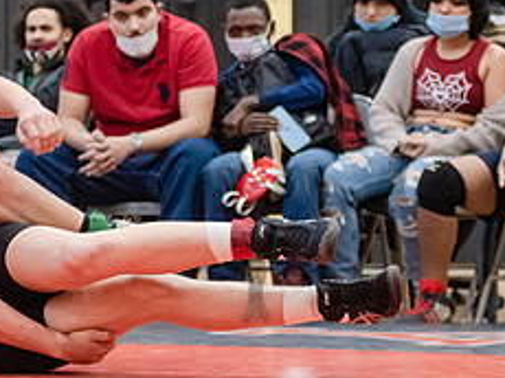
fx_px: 3396
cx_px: -29
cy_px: 177
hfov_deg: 8.4
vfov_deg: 6.4
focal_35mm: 233
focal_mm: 80
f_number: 3.5
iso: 4000
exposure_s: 1/320
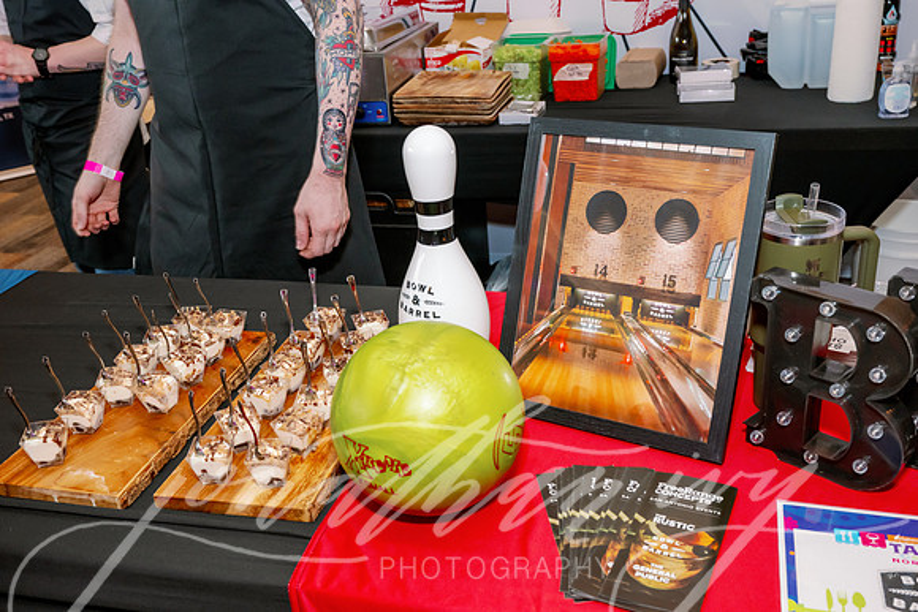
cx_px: 459
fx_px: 918
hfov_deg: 53.1
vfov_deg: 36.9
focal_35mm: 36
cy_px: 306
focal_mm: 36
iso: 2000
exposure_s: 1/100
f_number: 6.3
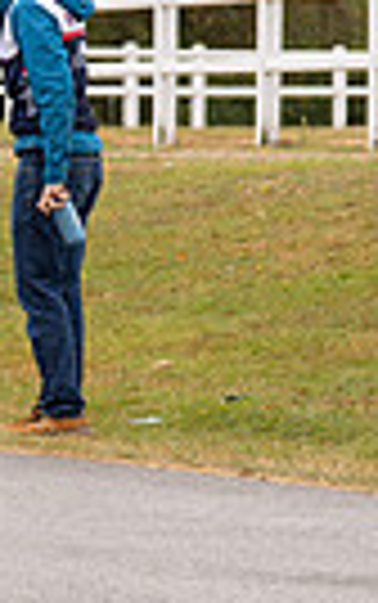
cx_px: -441
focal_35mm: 308
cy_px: 65
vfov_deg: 6.8
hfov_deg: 4.2
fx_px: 5066
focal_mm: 70
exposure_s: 1/1000
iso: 250
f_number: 3.5
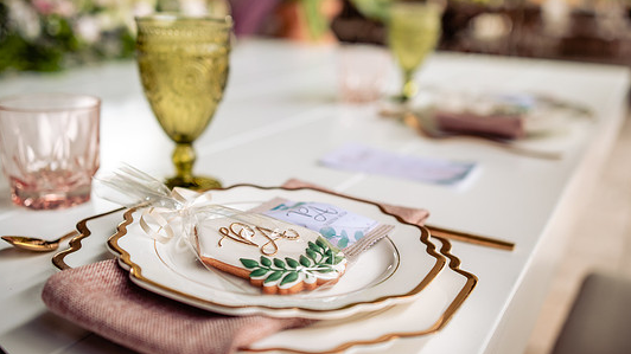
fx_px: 686
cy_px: 160
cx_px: 293
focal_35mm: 41
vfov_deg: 29.0
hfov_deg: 49.4
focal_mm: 35
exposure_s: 1/640
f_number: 2.5
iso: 400
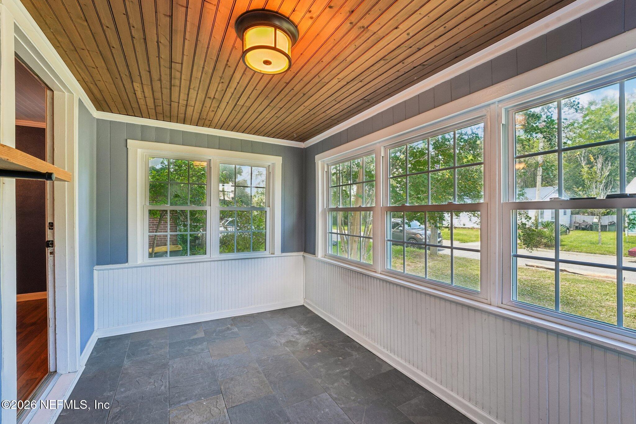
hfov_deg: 104.3
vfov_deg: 81.2
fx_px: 247
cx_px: 318
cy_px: 212
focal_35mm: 14
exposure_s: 1/6
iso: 400
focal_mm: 14
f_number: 10
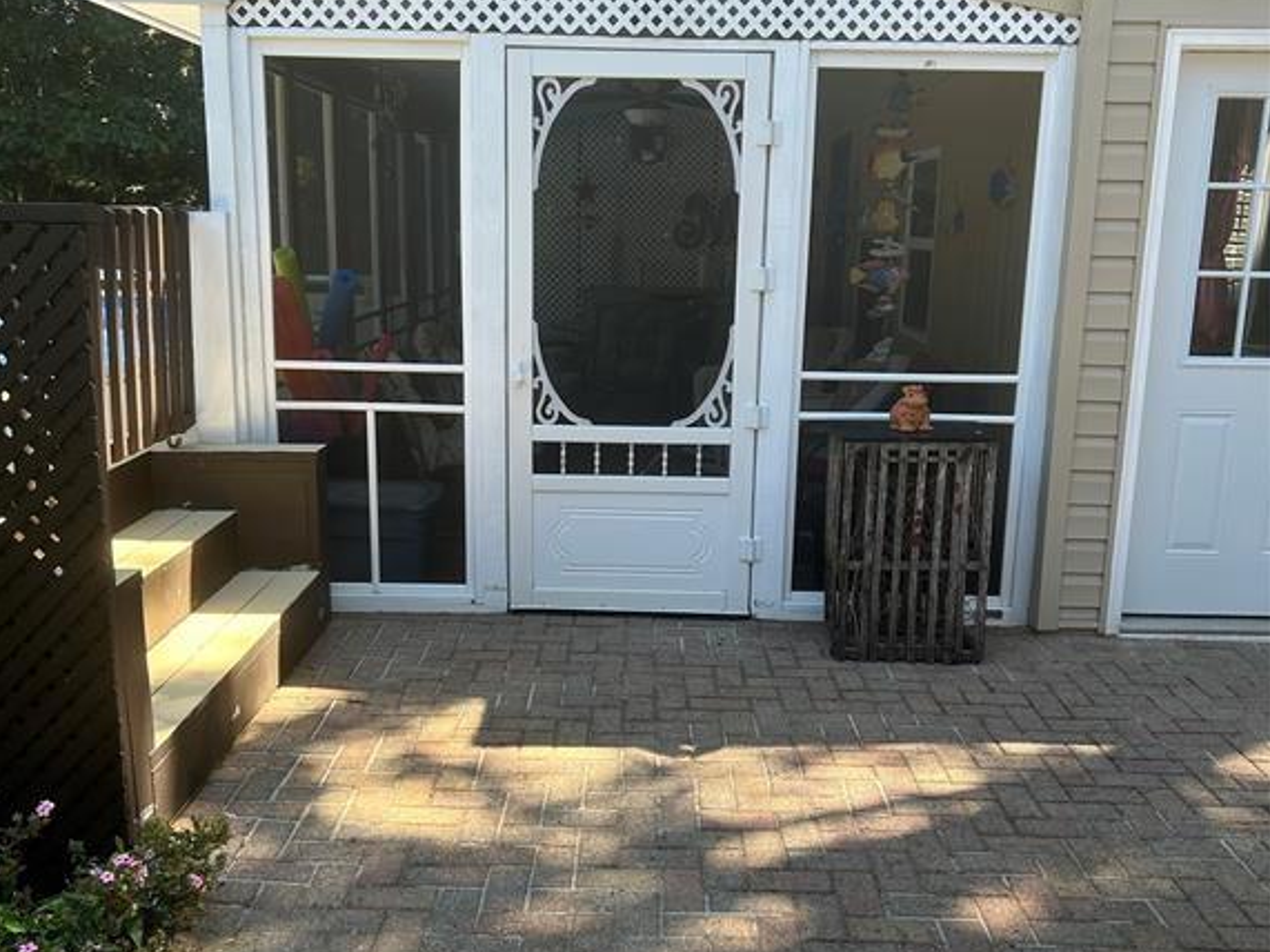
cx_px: 632
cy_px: 483
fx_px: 1284
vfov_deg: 40.7
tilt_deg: -12.1
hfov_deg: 52.6
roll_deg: -2.0
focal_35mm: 35
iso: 50
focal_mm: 5.7
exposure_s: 1/604
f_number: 1.5
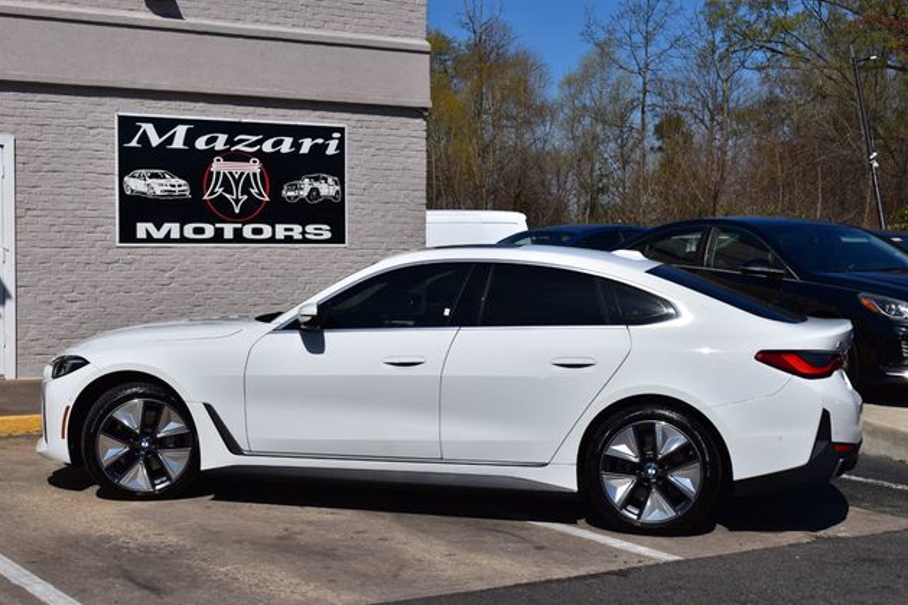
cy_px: 303
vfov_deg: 23.4
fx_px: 1462
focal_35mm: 58
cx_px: 459
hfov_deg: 34.5
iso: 200
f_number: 13
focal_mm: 38
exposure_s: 1/800
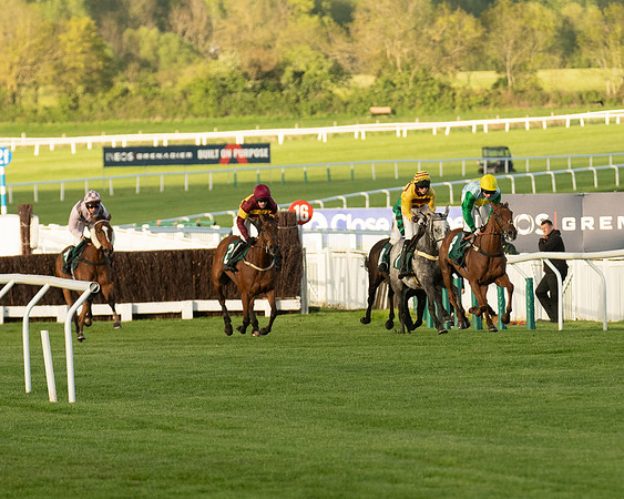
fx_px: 9547
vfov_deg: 3.0
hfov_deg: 3.7
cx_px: 430
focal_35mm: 517
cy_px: 239
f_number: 4
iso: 1600
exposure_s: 1/2000
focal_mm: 220
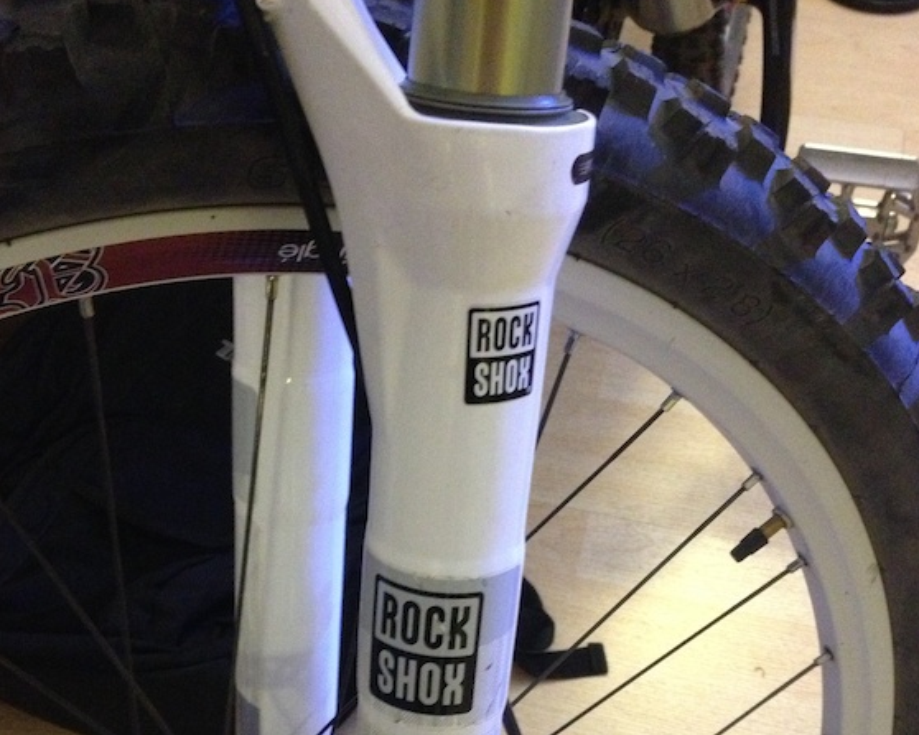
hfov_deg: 38.0
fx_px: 1332
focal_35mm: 49
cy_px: 578
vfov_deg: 30.2
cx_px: 428
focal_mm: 4.28
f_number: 2.4
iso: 640
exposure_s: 1/15
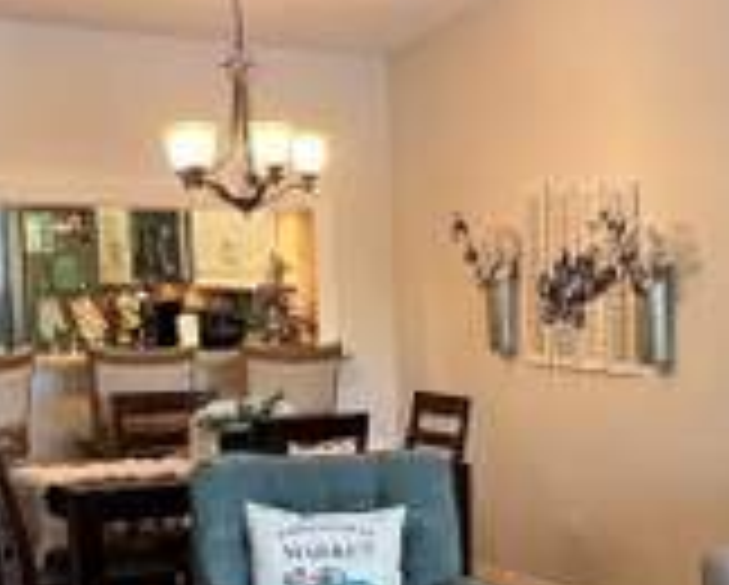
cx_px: 824
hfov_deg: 23.6
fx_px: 1620
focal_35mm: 75
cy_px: 518
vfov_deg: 20.1
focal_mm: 5.7
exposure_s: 1/60
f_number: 1.5
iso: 125
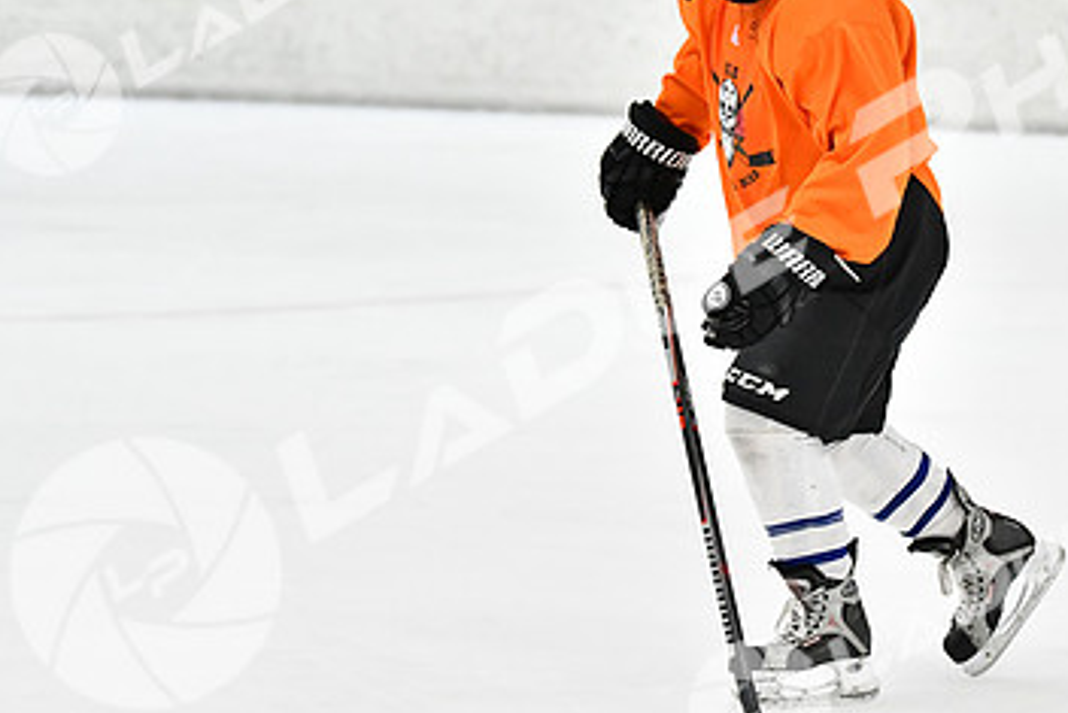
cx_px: 683
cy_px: 262
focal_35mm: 252
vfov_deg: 5.5
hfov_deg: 8.2
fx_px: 7479
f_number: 2.8
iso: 5000
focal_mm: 102
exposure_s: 1/1250
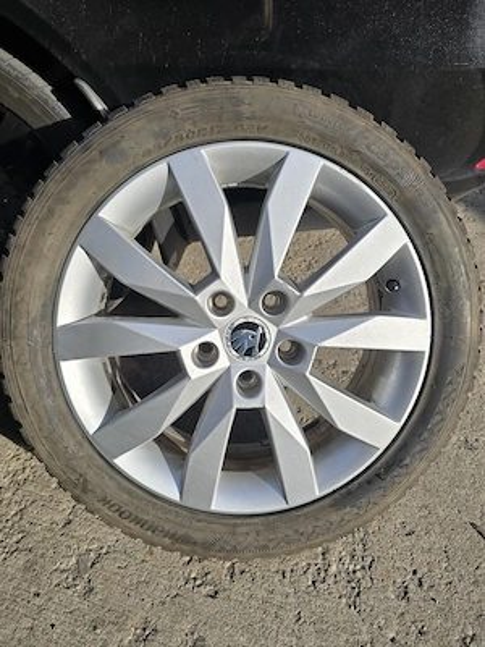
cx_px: 242
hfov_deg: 58.9
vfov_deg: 73.9
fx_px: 430
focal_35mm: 23
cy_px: 324
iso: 12
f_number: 1.7
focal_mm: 6.3
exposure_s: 1/1429
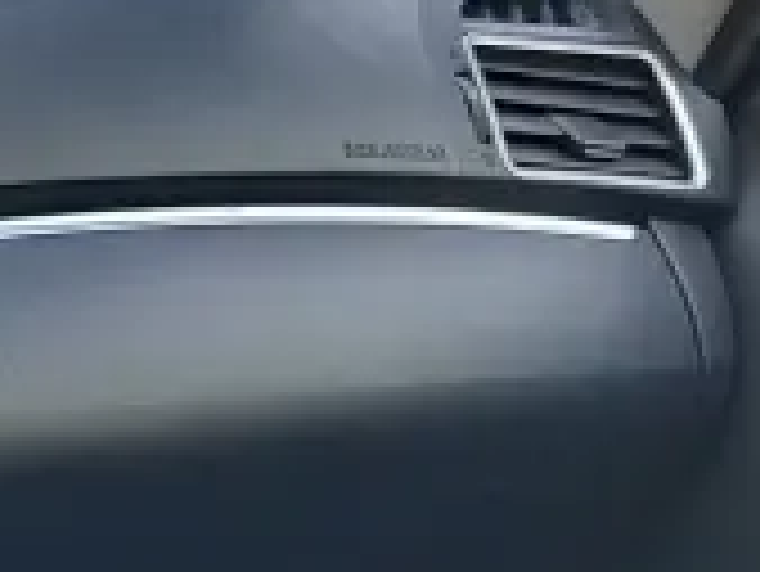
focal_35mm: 87
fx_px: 1911
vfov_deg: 16.9
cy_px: 392
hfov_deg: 19.2
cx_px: -432
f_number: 1.8
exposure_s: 1/132
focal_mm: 5.56
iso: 100
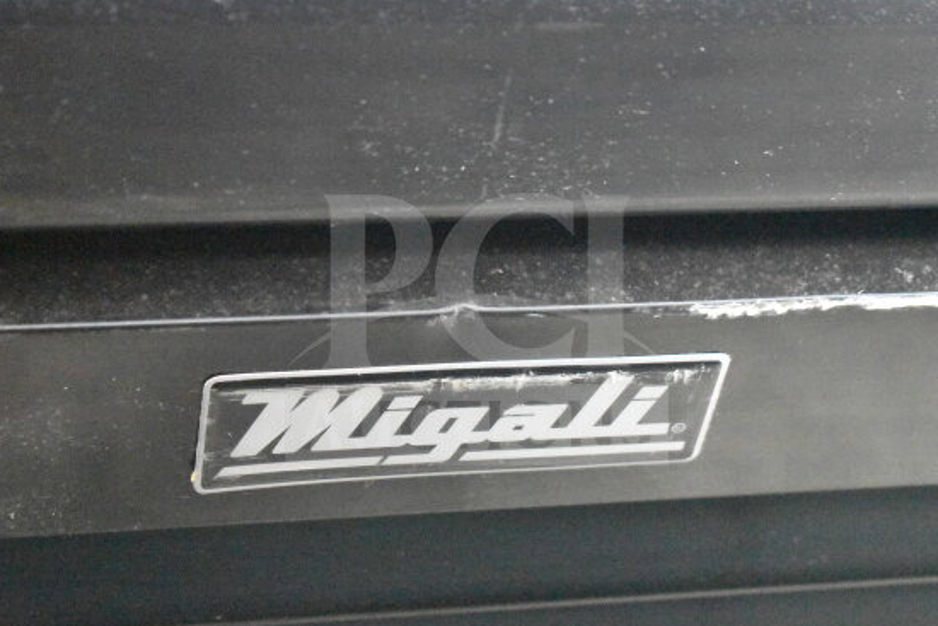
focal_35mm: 92
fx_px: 2386
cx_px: 476
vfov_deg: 14.9
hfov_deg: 22.2
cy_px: 330
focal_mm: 55
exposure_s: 1/50
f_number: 5.6
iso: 25600
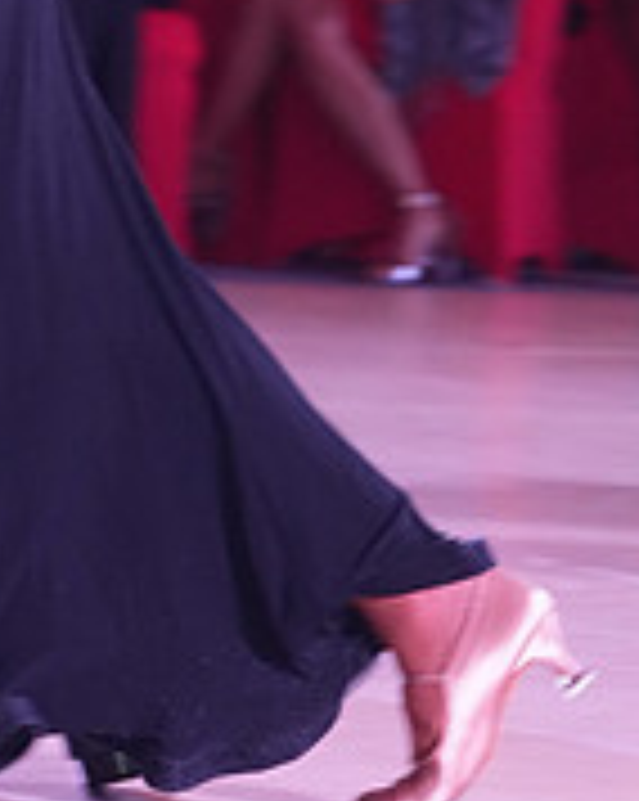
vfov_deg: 4.5
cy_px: -382
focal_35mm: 429
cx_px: -29
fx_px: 10159
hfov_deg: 3.6
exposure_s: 1/200
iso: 3200
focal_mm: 140
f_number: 5.6
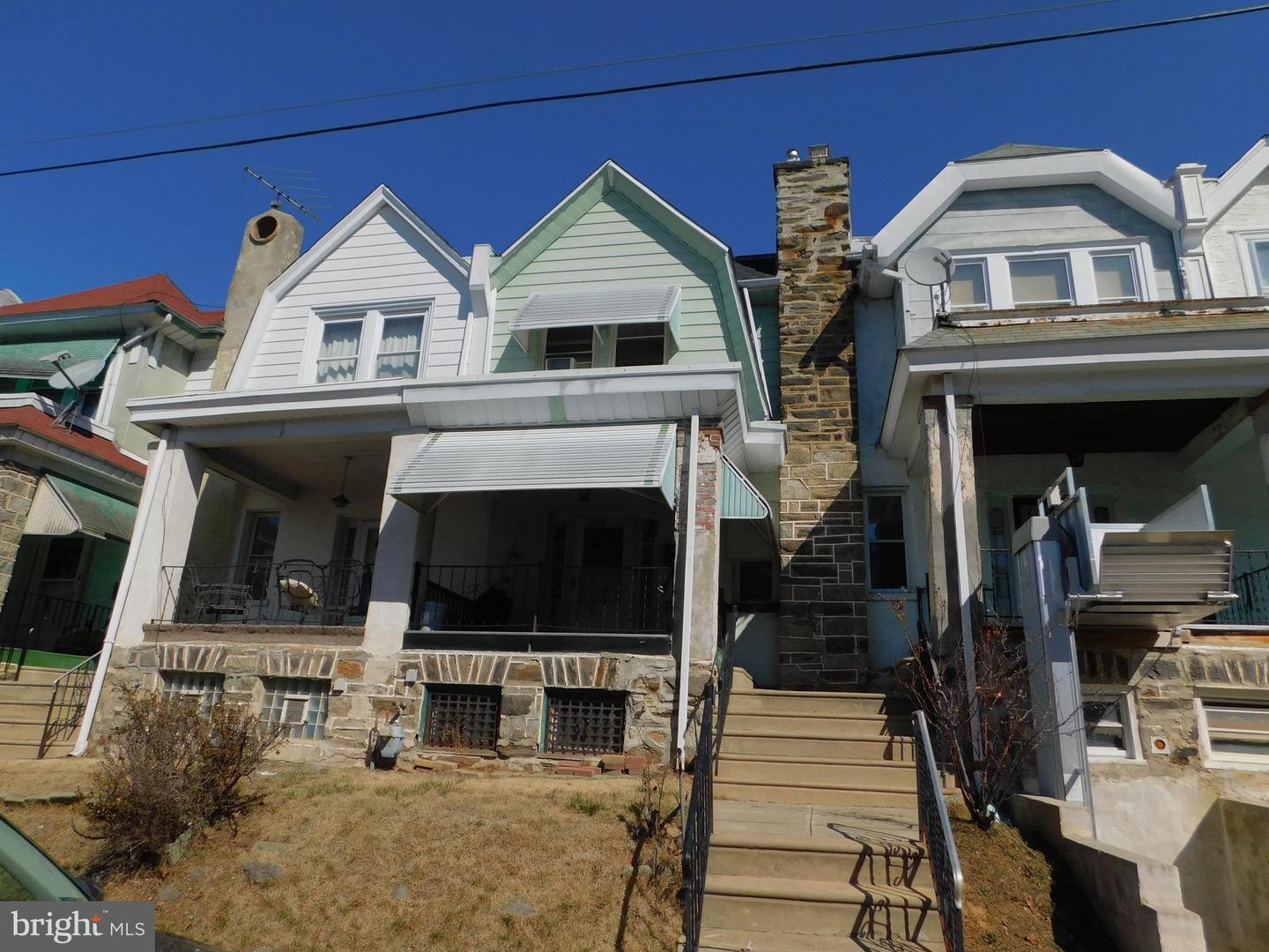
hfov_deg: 73.9
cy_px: 476
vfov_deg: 58.9
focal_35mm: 23
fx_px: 843
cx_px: 634
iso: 125
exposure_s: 1/800
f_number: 6
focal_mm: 4
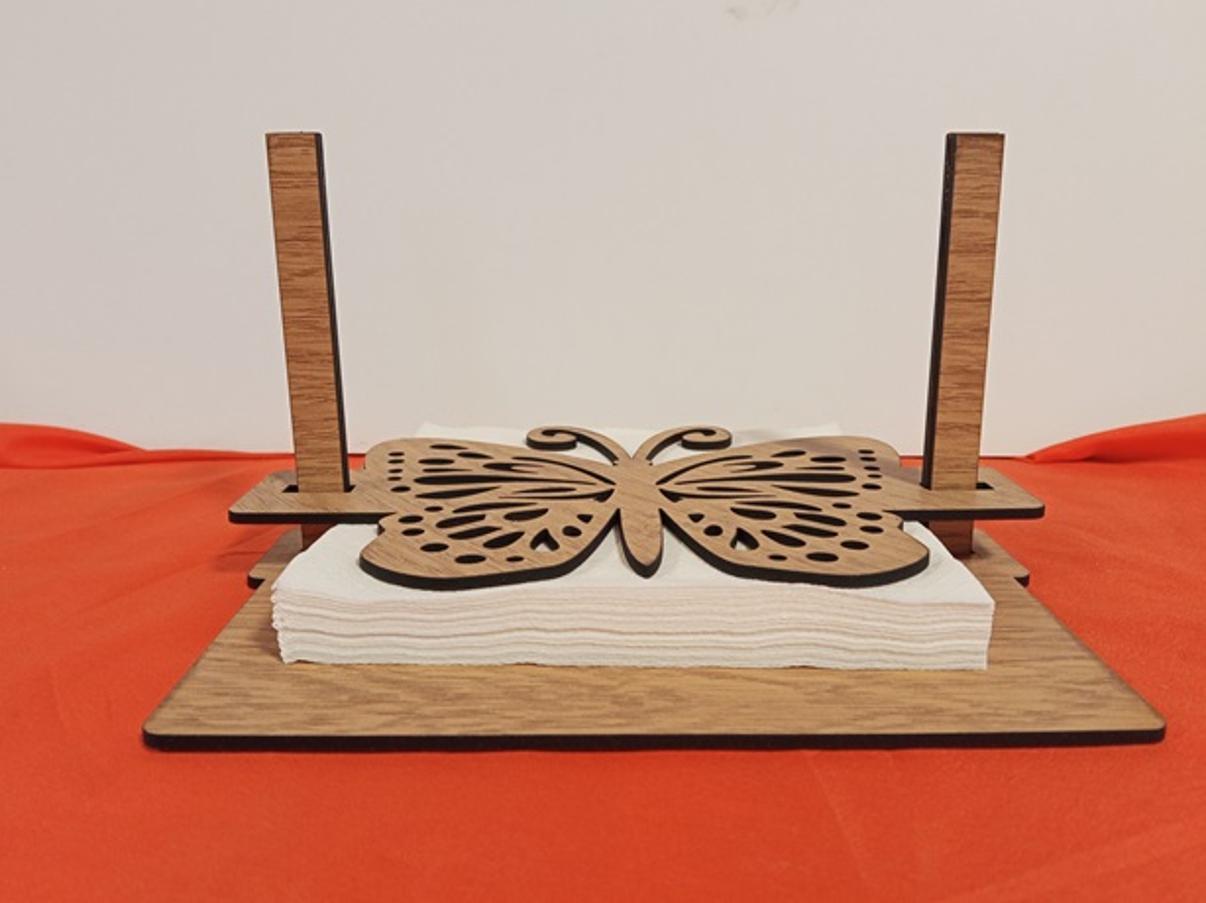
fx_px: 940
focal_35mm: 27
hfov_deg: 65.3
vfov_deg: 51.3
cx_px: 603
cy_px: 452
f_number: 1.8
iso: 800
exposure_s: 1/33.3
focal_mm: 3.98
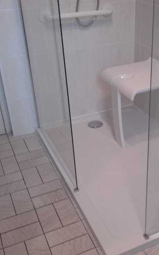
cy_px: 128
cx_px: 119
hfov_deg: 28.8
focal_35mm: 44
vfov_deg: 45.3
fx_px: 305
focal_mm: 3.3
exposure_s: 1/16
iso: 140
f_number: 2.2
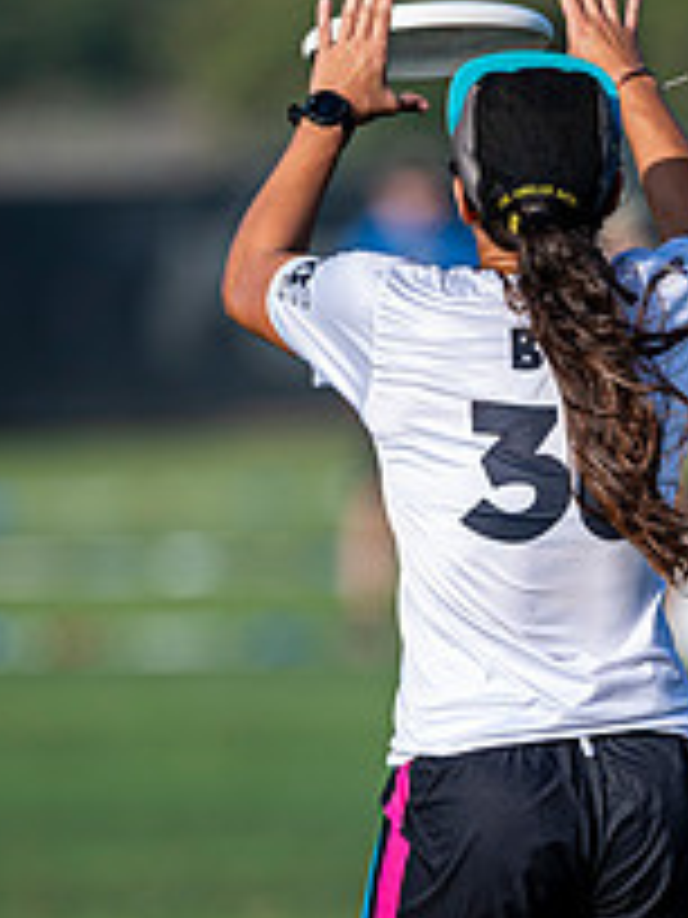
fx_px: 19531
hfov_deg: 2.0
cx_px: 549
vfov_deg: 2.7
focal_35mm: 737
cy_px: 754
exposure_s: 1/1600
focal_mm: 270
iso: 100
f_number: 3.2
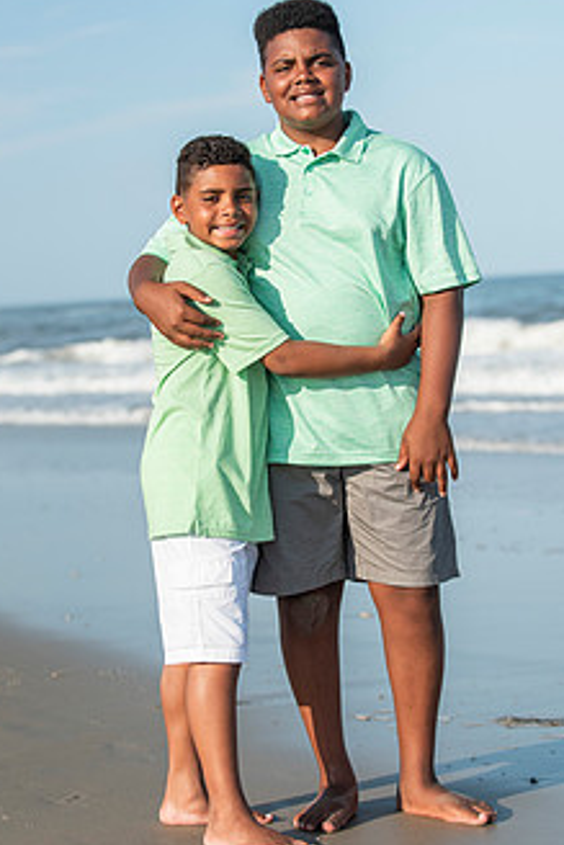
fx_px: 2253
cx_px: 265
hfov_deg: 14.3
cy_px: 420
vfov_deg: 21.2
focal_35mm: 96
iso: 250
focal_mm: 70
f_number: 3.5
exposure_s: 1/3200
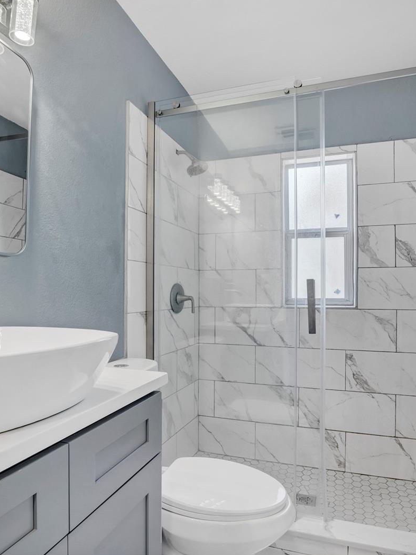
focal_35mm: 22
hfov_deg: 61.0
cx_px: 193
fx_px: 352
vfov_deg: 76.4
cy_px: 277
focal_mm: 10
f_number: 10
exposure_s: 1/10
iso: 200
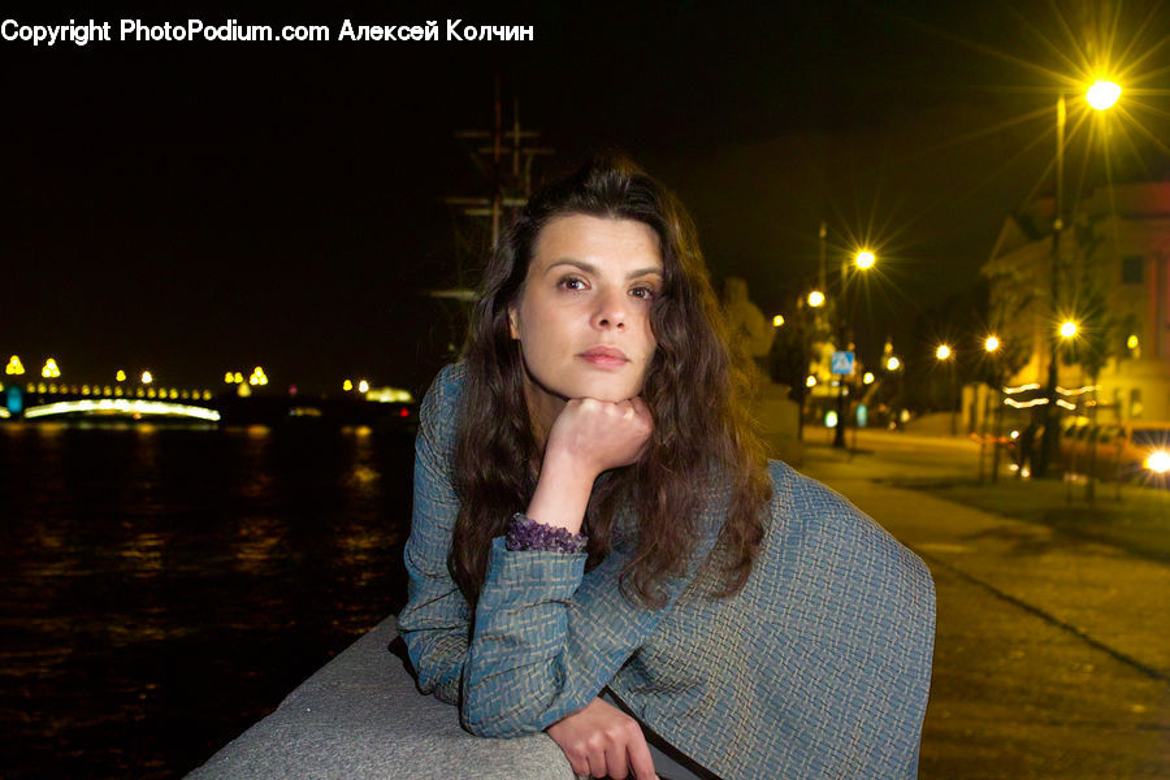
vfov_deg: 28.6
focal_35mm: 47
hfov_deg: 41.9
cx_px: 585
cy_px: 390
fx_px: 1527
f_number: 5
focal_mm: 28
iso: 100
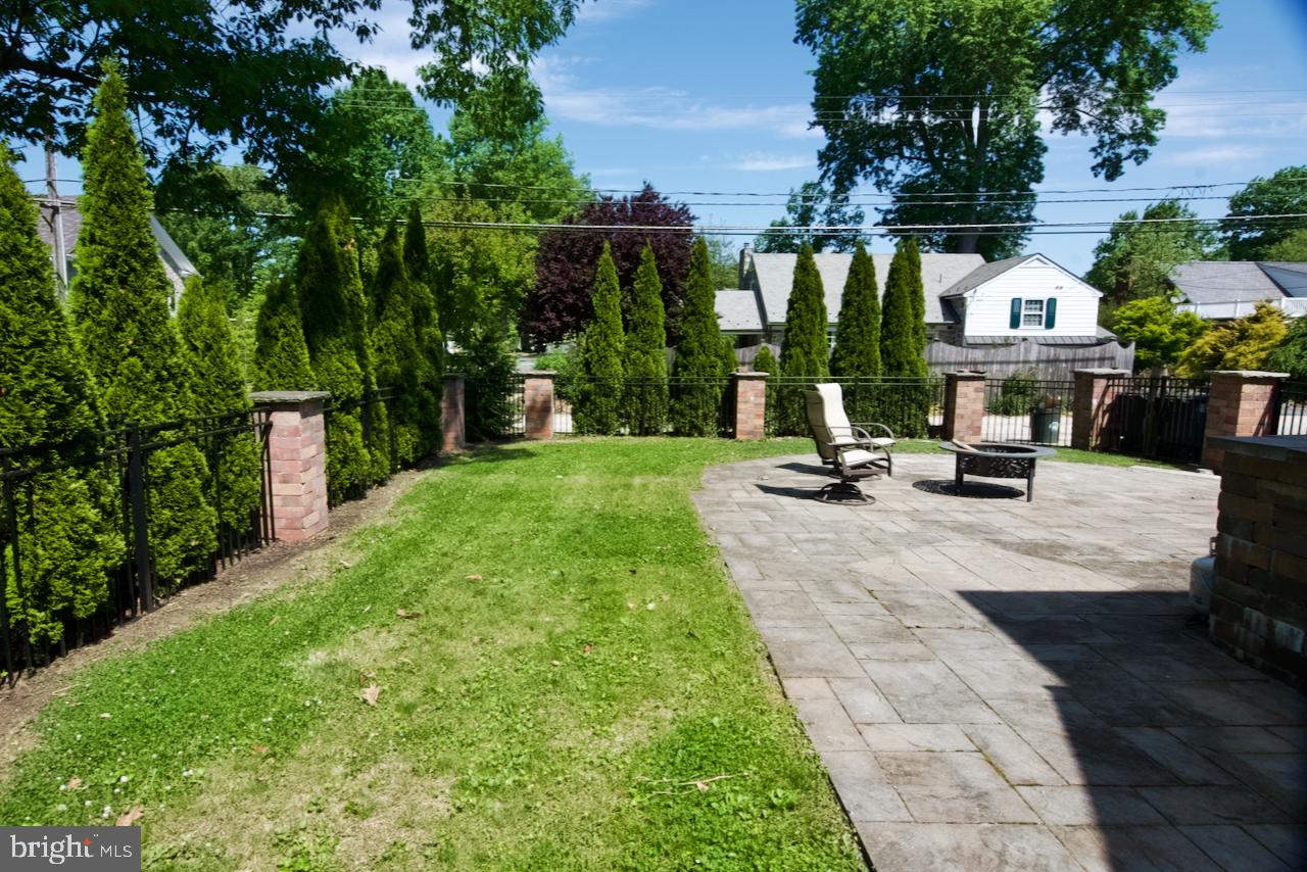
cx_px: 654
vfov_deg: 73.8
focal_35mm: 16
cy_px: 436
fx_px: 581
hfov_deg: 96.7
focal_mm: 16
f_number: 14
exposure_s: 1/800
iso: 800
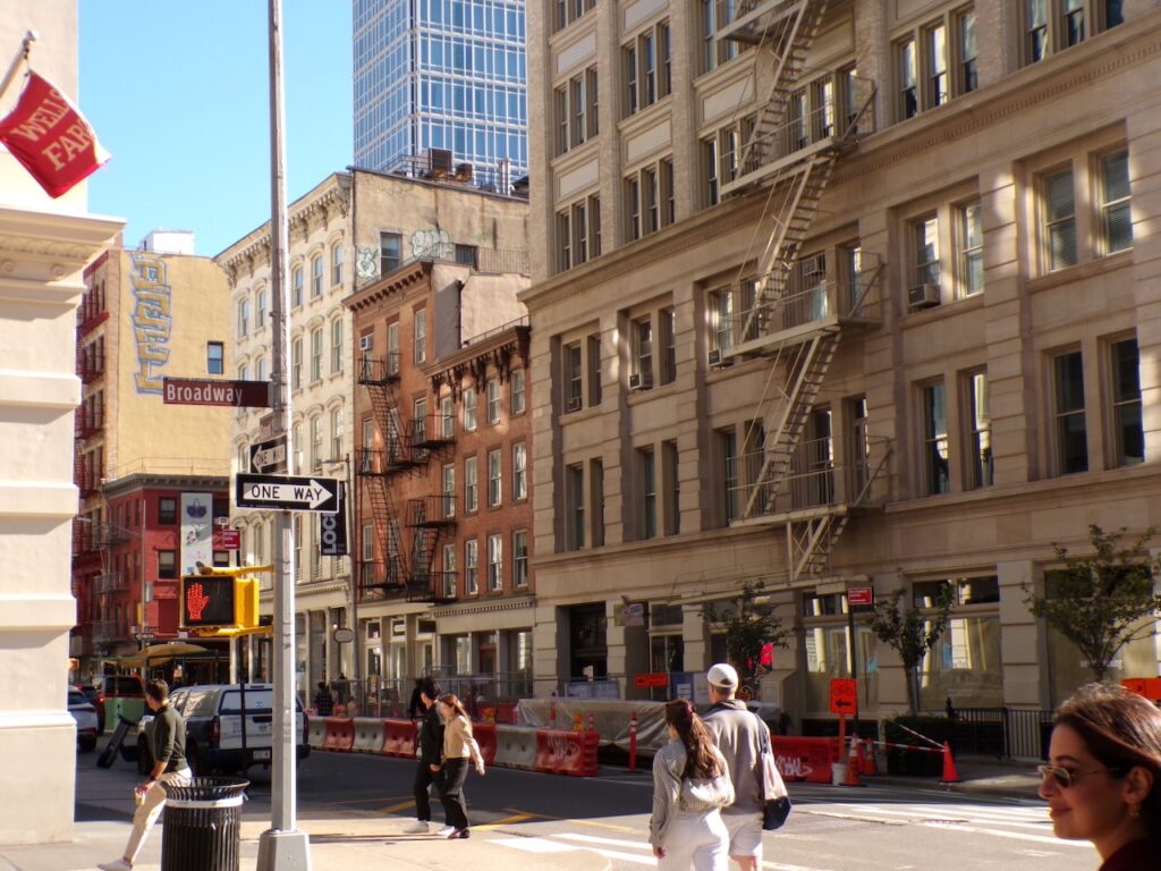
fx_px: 1643
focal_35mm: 49
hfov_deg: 38.9
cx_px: 580
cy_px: 436
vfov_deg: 29.7
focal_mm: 8.7
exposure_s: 1/400
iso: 100
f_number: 3.5
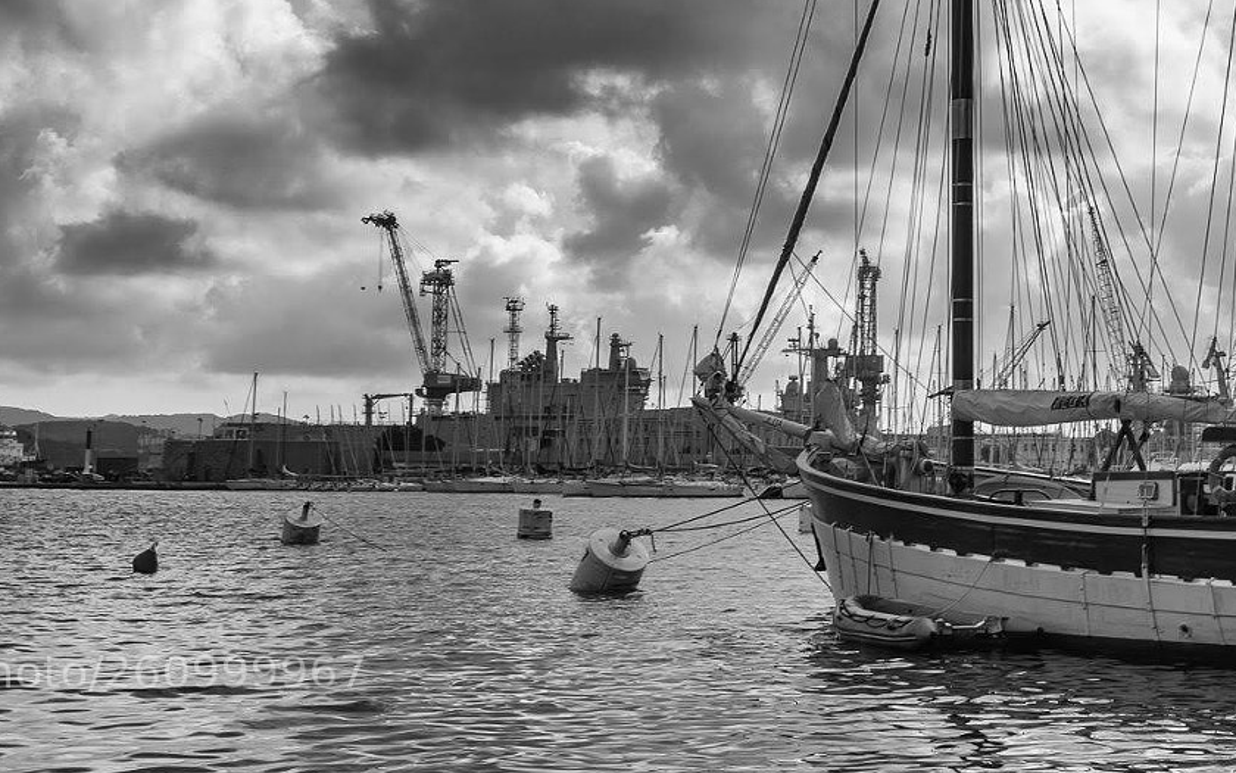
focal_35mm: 68
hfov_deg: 30.1
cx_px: 772
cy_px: 1
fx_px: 2291
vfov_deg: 18.6
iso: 100
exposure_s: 1/20
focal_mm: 35
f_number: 8
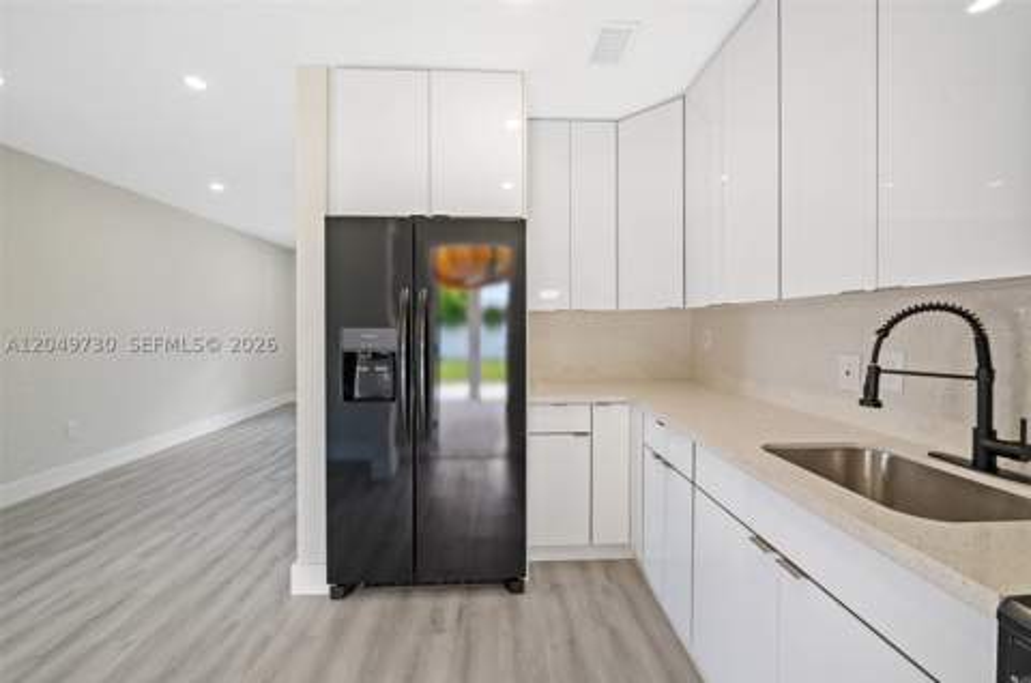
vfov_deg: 81.0
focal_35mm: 14
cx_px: 516
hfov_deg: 104.4
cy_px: 342
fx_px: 400
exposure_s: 1/2.5
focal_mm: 14
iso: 200
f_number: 8
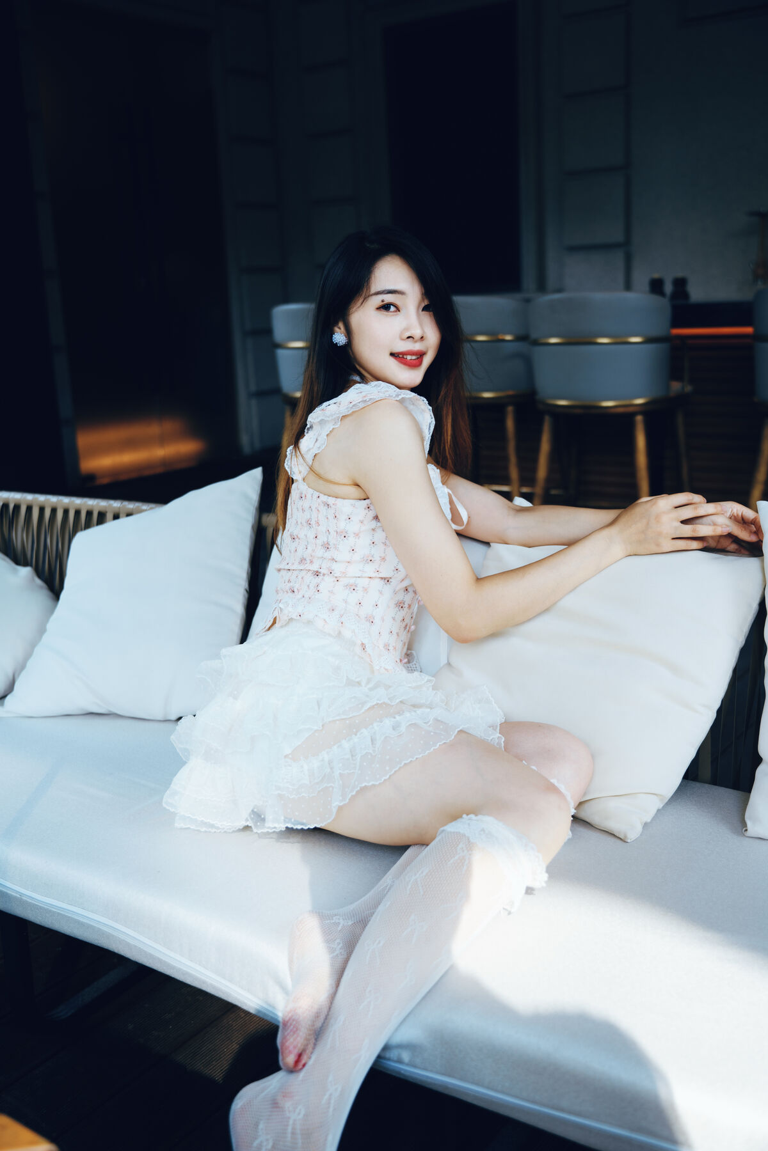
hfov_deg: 37.9
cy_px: 576
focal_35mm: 35
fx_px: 1120
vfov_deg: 54.4
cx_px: 384
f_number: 2.8
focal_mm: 35
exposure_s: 1/200
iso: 100
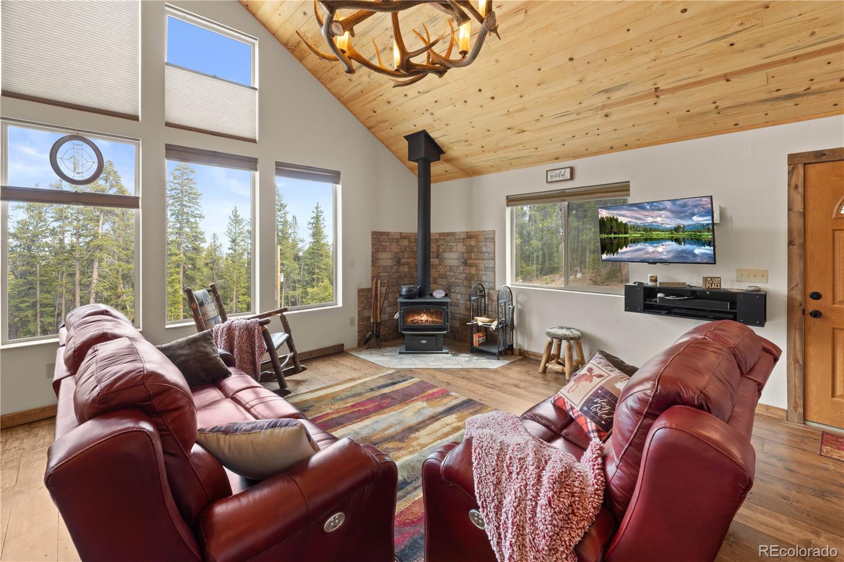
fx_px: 352
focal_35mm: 15
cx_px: 422
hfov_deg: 100.4
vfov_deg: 77.3
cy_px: 281
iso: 200
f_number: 10
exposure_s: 1/4
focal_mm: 10
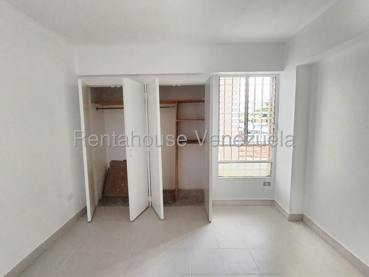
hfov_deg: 91.0
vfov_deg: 74.7
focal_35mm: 17
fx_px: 181
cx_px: 184
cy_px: 138
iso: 186
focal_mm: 1.42
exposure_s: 1/40
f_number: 2.2
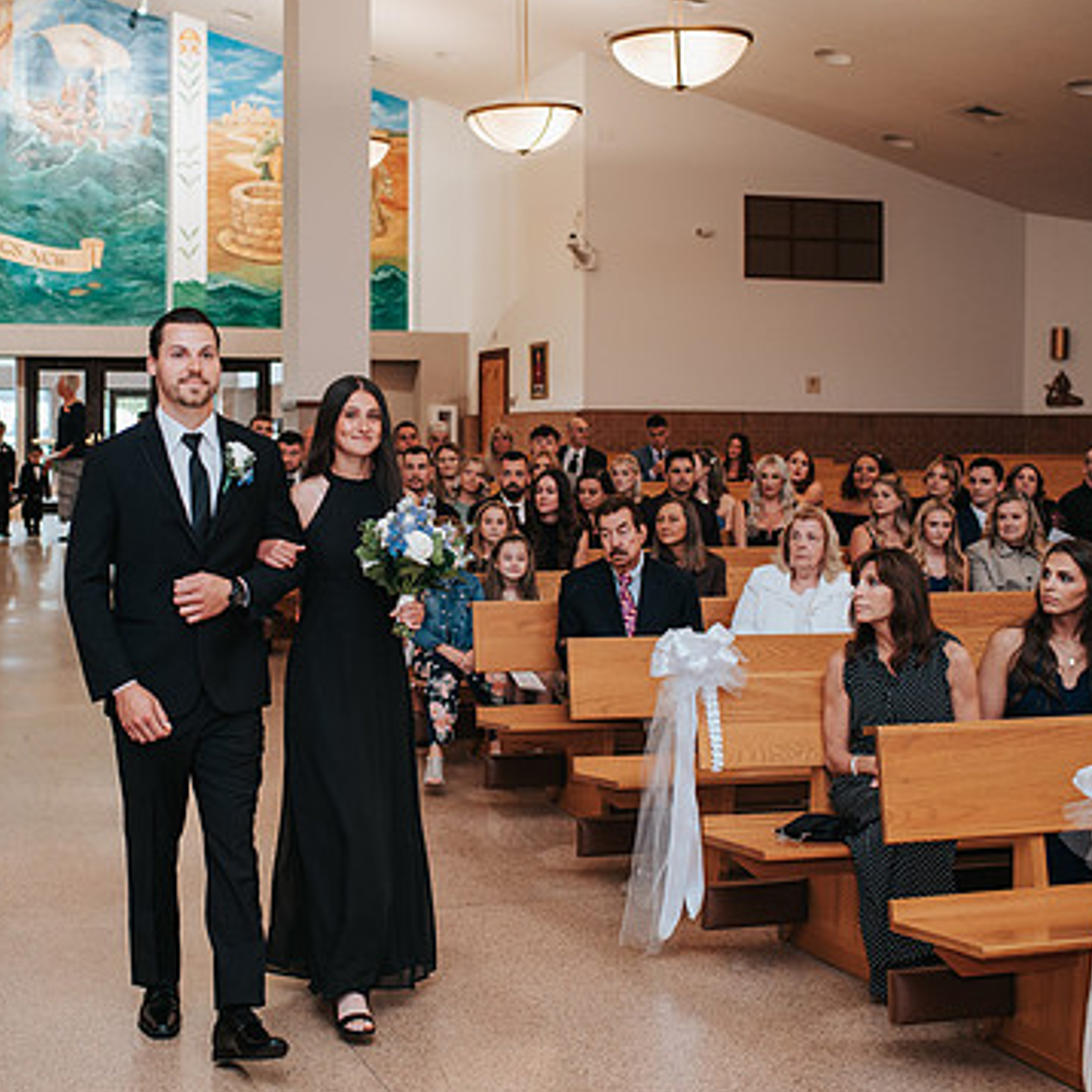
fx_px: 1856
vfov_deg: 32.8
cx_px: 329
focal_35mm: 52
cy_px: 522
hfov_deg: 32.4
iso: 900
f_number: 2.8
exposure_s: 1/125
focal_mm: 35
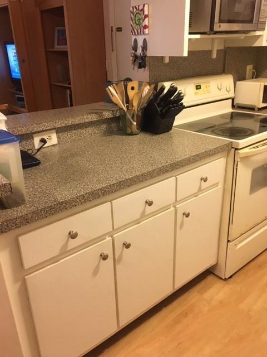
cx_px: 134
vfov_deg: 61.7
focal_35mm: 29
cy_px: 178
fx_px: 298
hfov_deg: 48.2
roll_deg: -0.2
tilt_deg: -22.8
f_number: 2.2
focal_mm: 4.15
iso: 200
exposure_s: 1/15
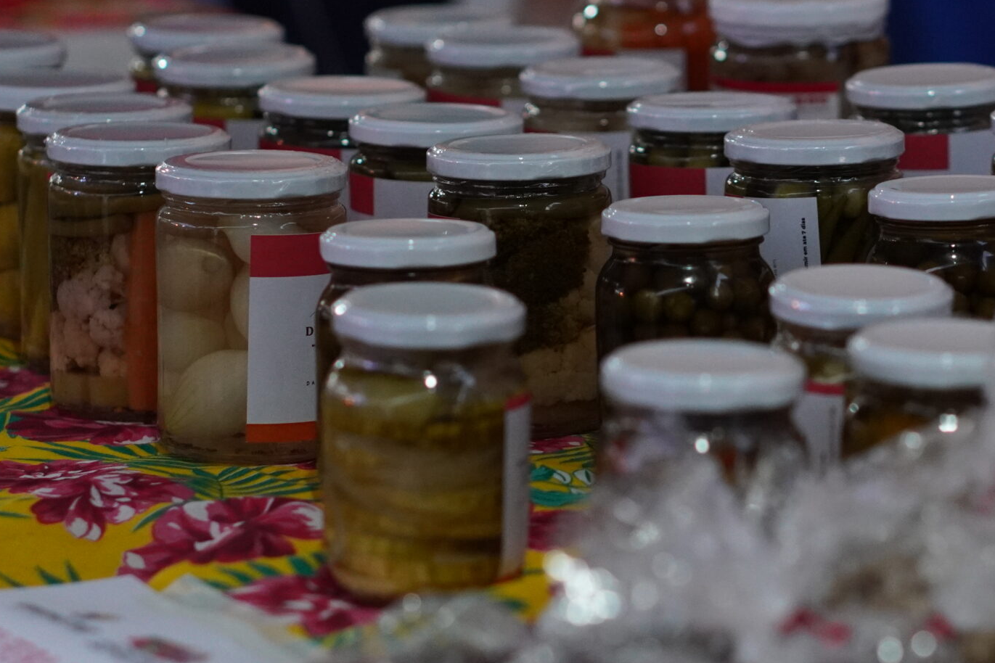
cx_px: 756
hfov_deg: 14.6
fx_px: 3869
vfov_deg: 9.8
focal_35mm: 140
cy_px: 279
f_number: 2
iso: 1600
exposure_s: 1/160
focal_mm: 50
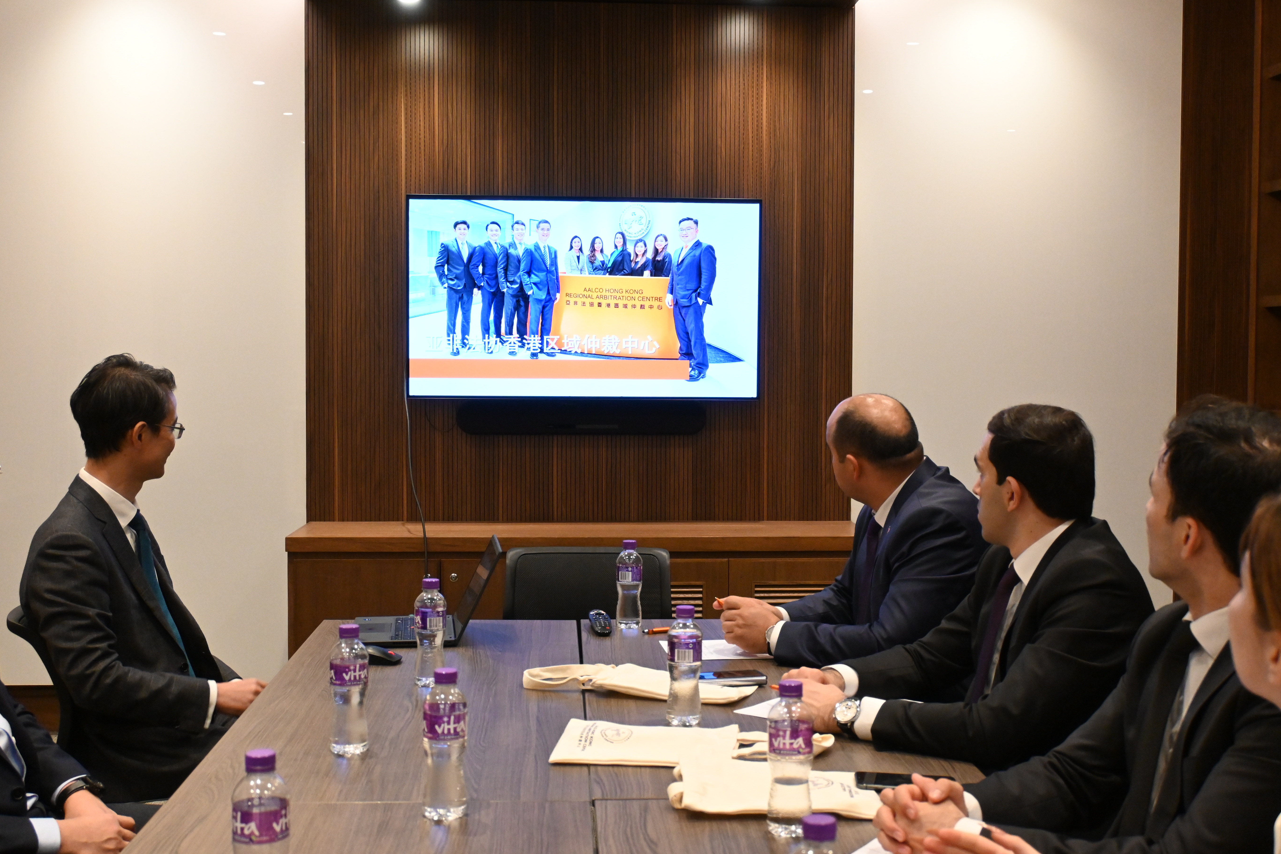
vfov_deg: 31.7
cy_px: 425
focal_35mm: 42
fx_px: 1504
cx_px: 640
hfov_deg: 46.1
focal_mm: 27.5
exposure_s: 1/125
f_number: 4.5
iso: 2500
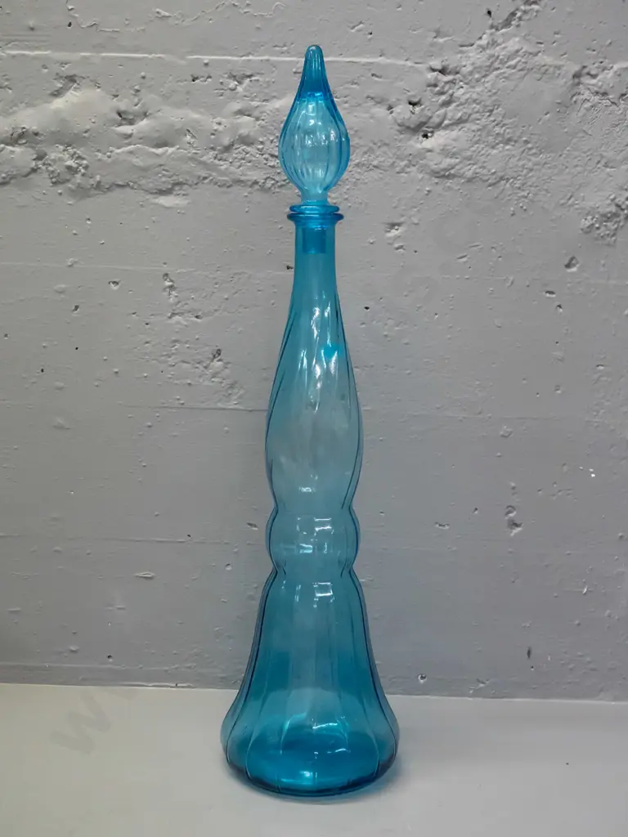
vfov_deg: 39.7
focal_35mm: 48
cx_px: 314
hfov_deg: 30.3
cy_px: 418
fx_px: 1161
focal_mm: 24
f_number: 5.6
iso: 3200
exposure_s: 1/200
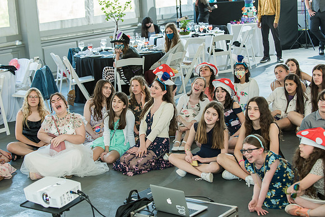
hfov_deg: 28.8
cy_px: 108
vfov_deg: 19.5
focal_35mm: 70
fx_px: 632
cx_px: 162
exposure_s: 1/160
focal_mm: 70
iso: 640
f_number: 4
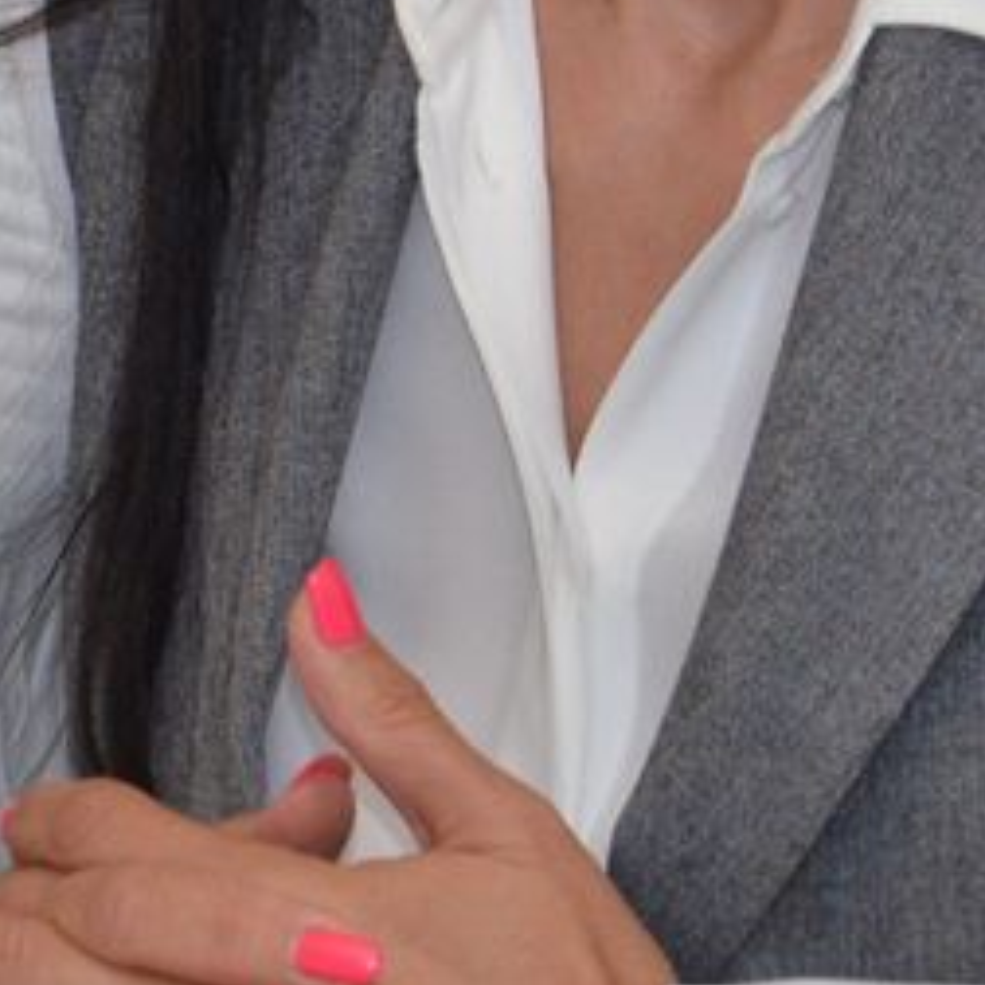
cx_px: 539
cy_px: -193
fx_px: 23931
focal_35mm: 743
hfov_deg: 2.4
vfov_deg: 2.4
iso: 800
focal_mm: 105
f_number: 5.6
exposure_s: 1/250
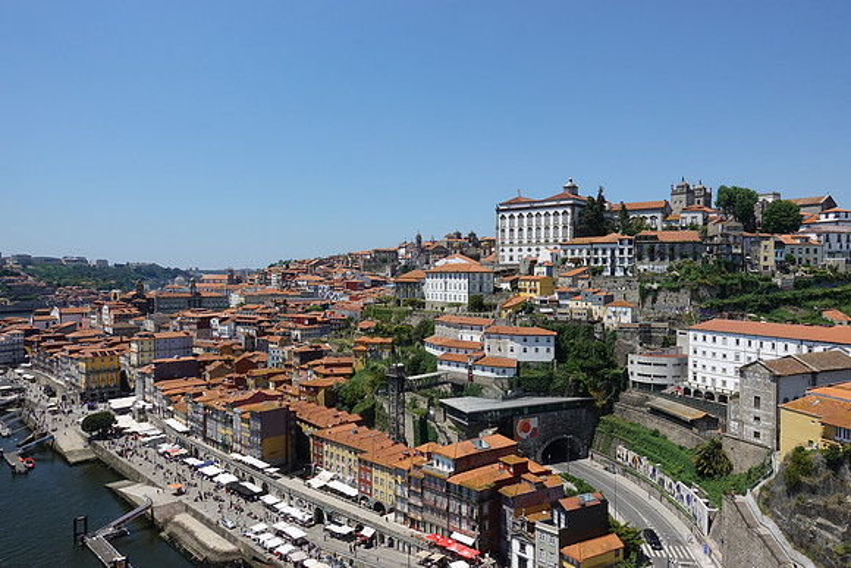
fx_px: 567
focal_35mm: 24
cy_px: 284
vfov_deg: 53.2
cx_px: 426
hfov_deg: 73.7
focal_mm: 8.8
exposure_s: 1/640
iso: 125
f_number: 5.6
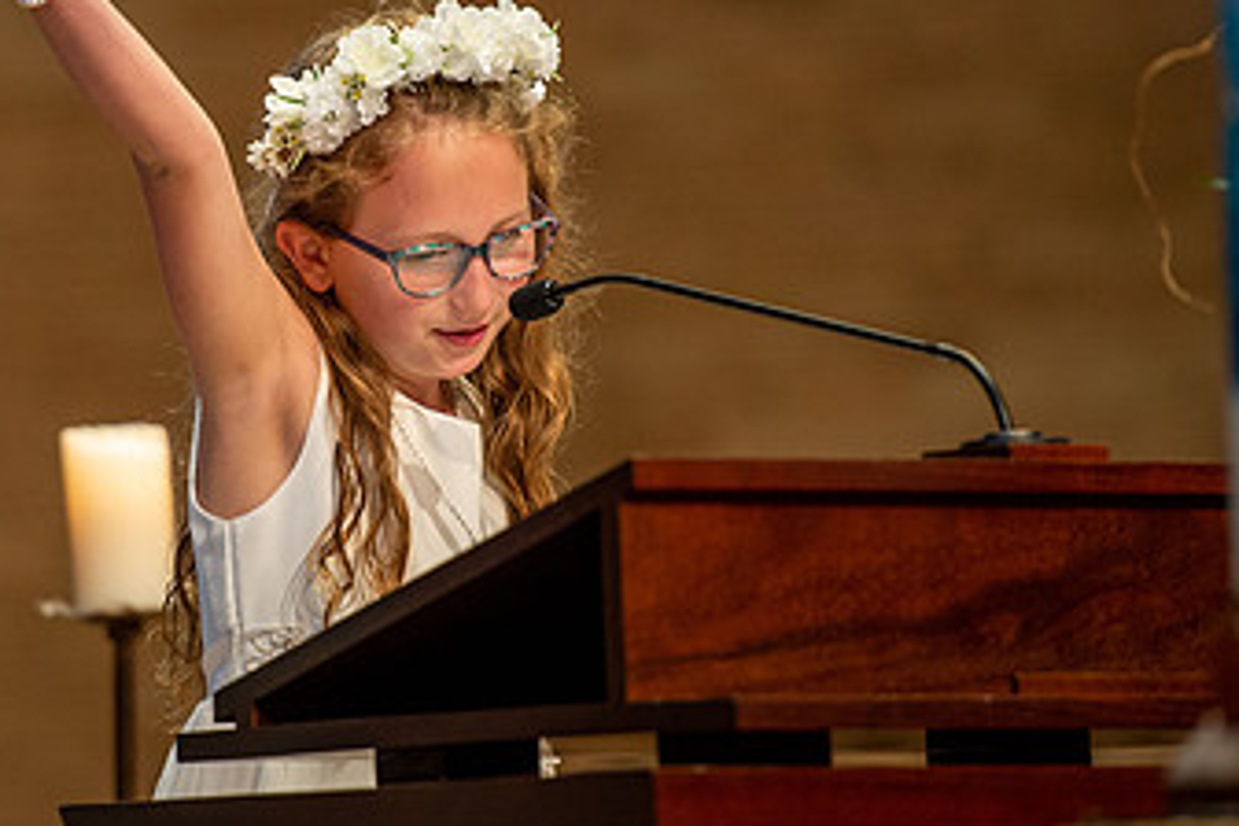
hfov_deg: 6.0
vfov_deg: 4.0
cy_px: 317
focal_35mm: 345
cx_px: 343
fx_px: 11873
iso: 1600
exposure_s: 1/125
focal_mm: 200
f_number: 2.8
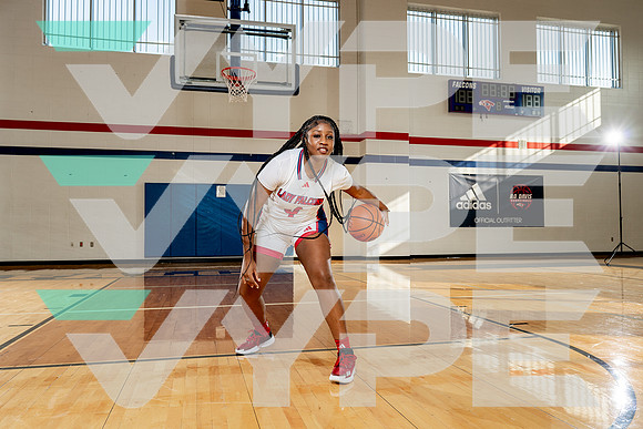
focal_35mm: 29
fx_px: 525
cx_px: 322
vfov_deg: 44.5
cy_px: 214
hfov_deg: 63.0
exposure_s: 1/250
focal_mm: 28
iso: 320
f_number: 5.6
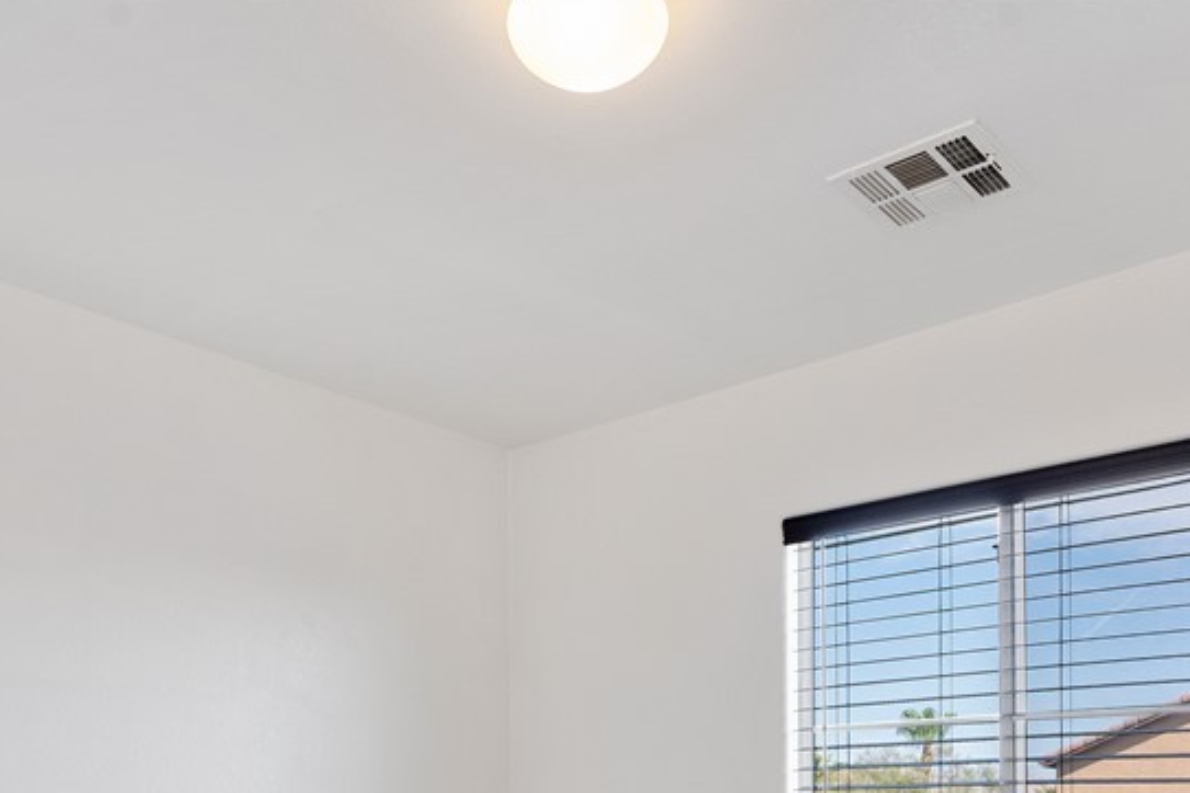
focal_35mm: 34
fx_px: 1124
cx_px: 563
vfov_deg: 35.4
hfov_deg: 55.8
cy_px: 780
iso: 1000
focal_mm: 17
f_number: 8
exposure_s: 1/50
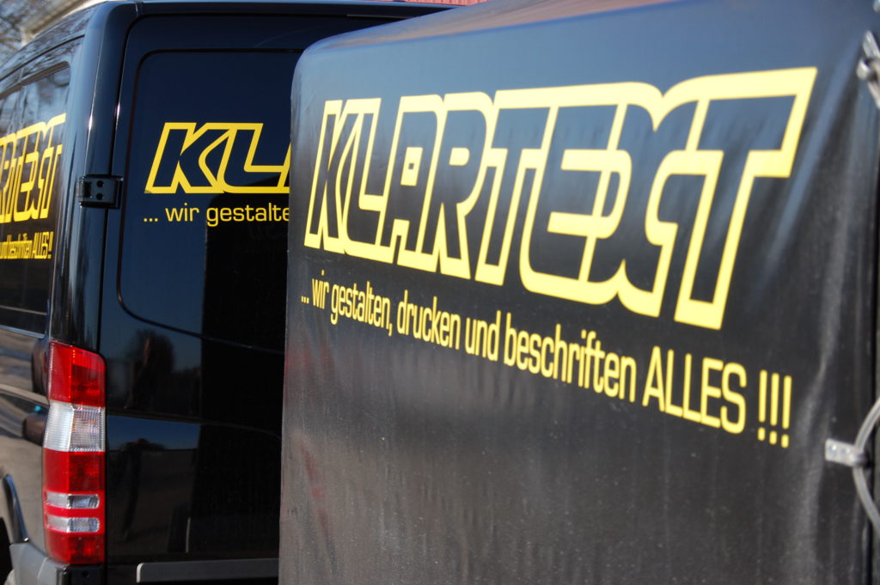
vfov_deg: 14.0
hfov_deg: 20.9
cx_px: 440
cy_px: 292
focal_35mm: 98
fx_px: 2381
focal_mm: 65
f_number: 5.6
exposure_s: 1/500
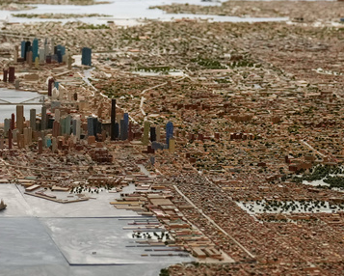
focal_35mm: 207
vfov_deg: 7.5
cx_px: -76
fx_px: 2109
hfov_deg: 9.2
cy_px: 141
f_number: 4
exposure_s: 1/400
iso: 3200
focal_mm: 77
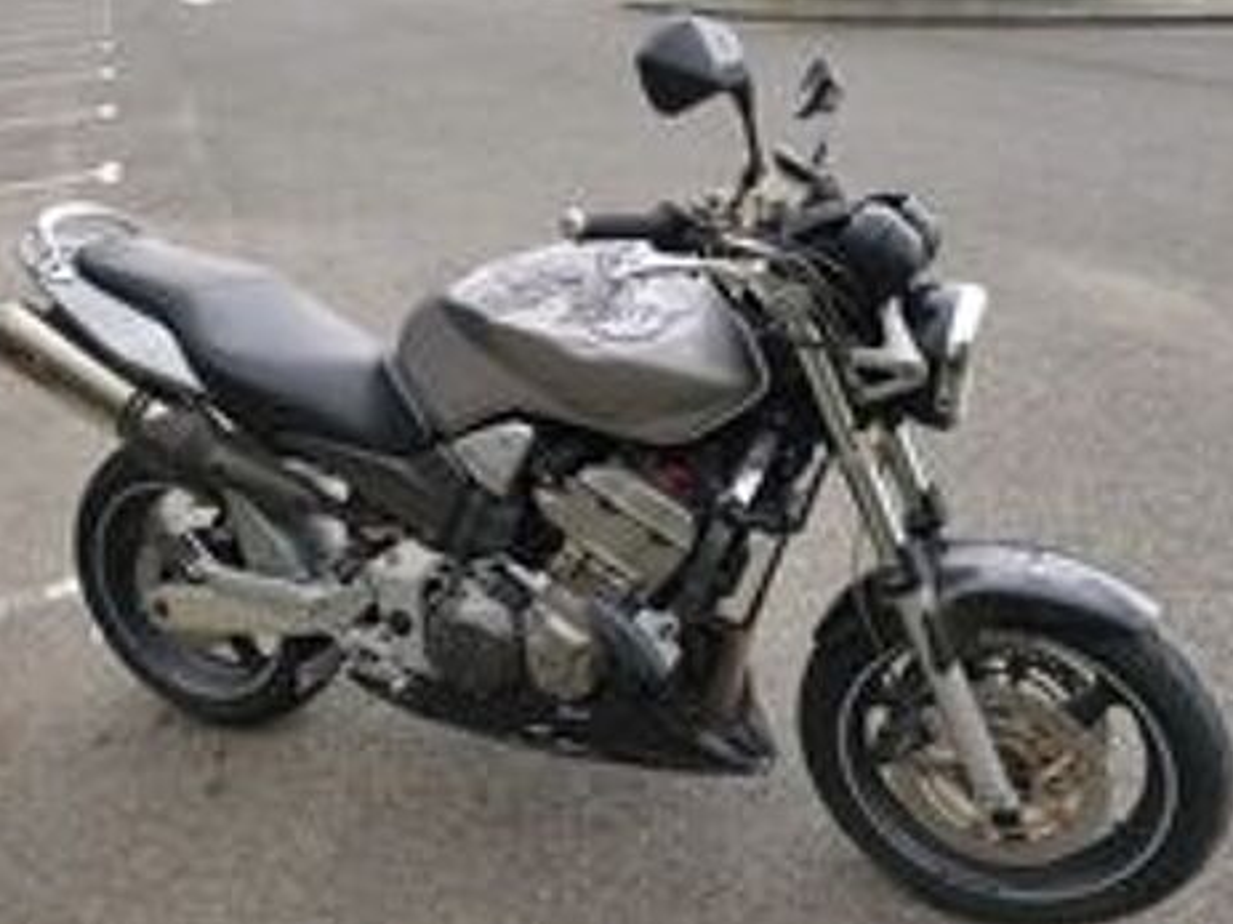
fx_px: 997
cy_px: 463
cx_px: 615
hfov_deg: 63.5
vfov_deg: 49.7
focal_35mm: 28
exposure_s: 1/100
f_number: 1.8
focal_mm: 5.58
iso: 64
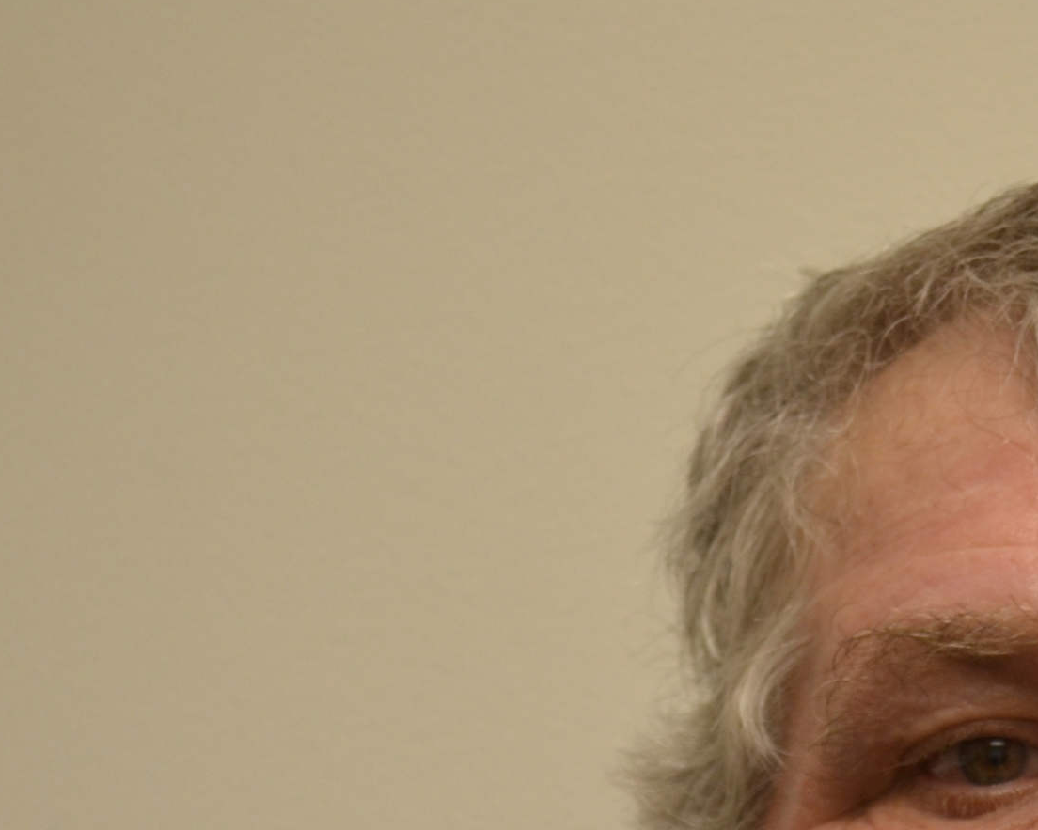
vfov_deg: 6.3
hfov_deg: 7.9
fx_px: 7448
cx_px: 1026
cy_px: 943
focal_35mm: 242
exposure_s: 1/25
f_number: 5.6
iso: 400
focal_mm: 55
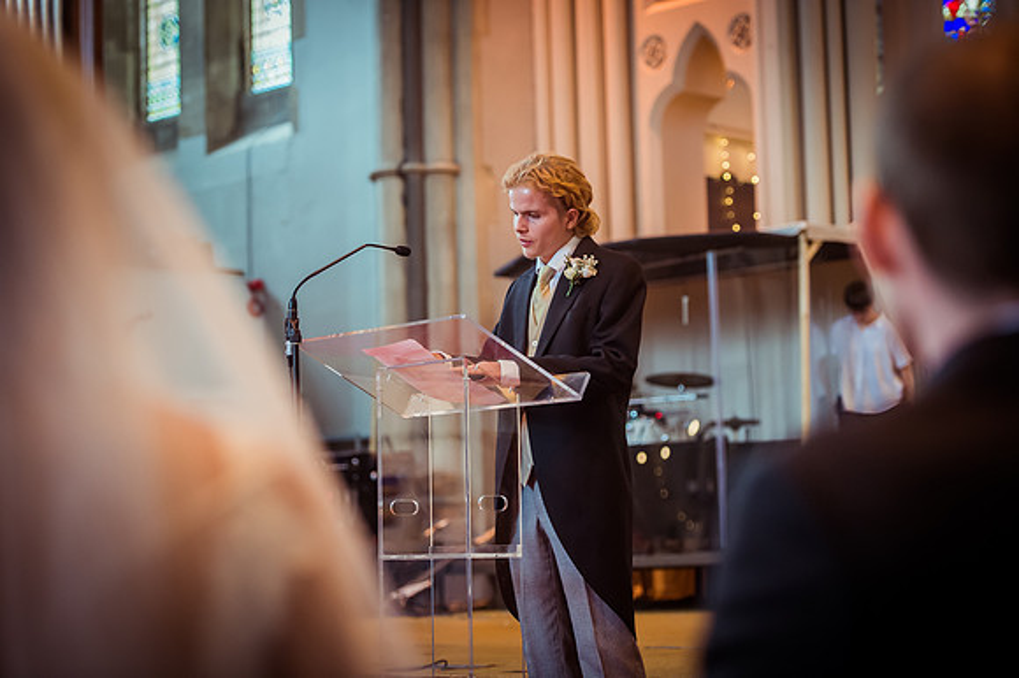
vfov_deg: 16.6
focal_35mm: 82
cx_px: 510
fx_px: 2320
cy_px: 339
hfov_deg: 24.8
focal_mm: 82
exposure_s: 1/320
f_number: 2.8
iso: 5000
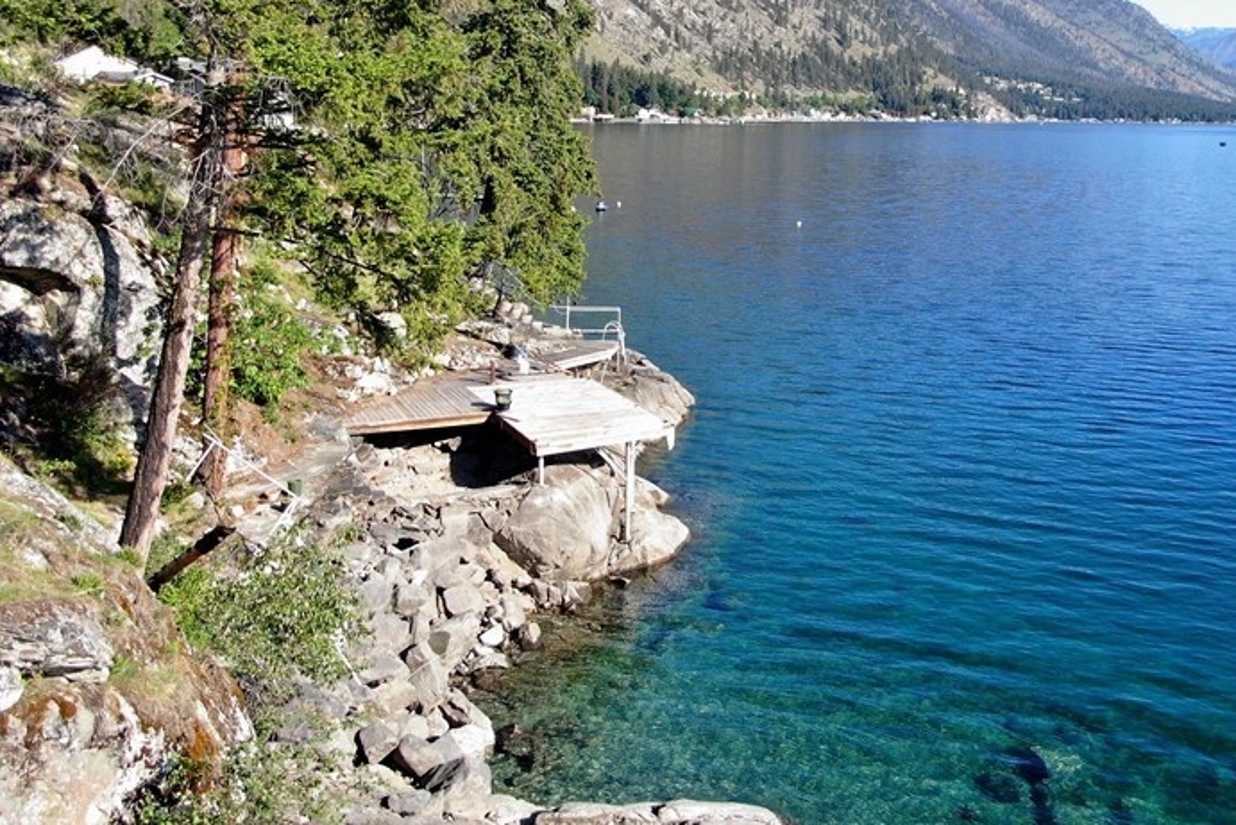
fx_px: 1271
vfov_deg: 35.5
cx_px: 735
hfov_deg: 51.6
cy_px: 252
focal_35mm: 37
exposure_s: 1/500
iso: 100
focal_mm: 4.39
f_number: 2.8
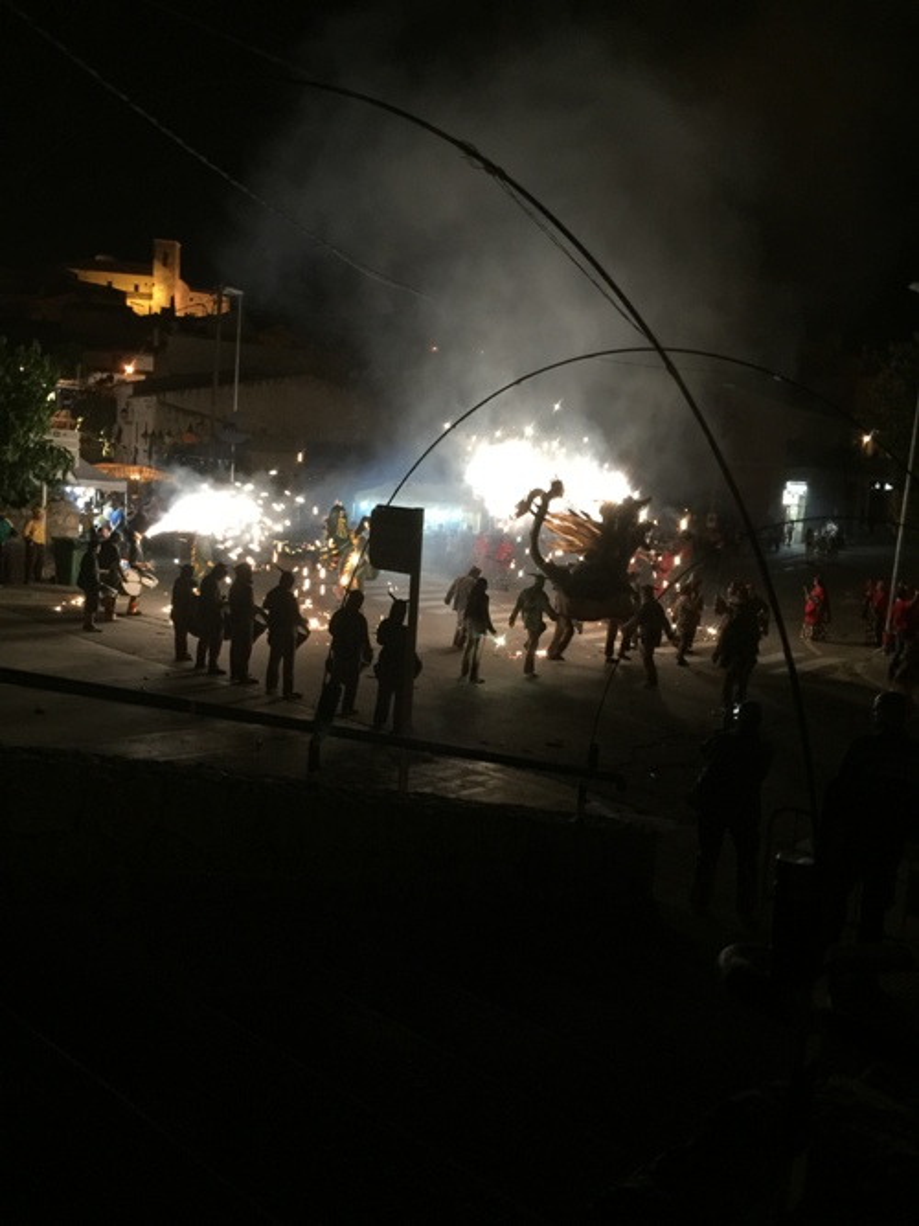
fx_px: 1027
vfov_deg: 61.7
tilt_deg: -7.7
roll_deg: -3.1
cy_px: 613
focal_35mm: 29
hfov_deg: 48.2
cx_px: 460
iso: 125
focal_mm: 4.15
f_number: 2.2
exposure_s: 1/10
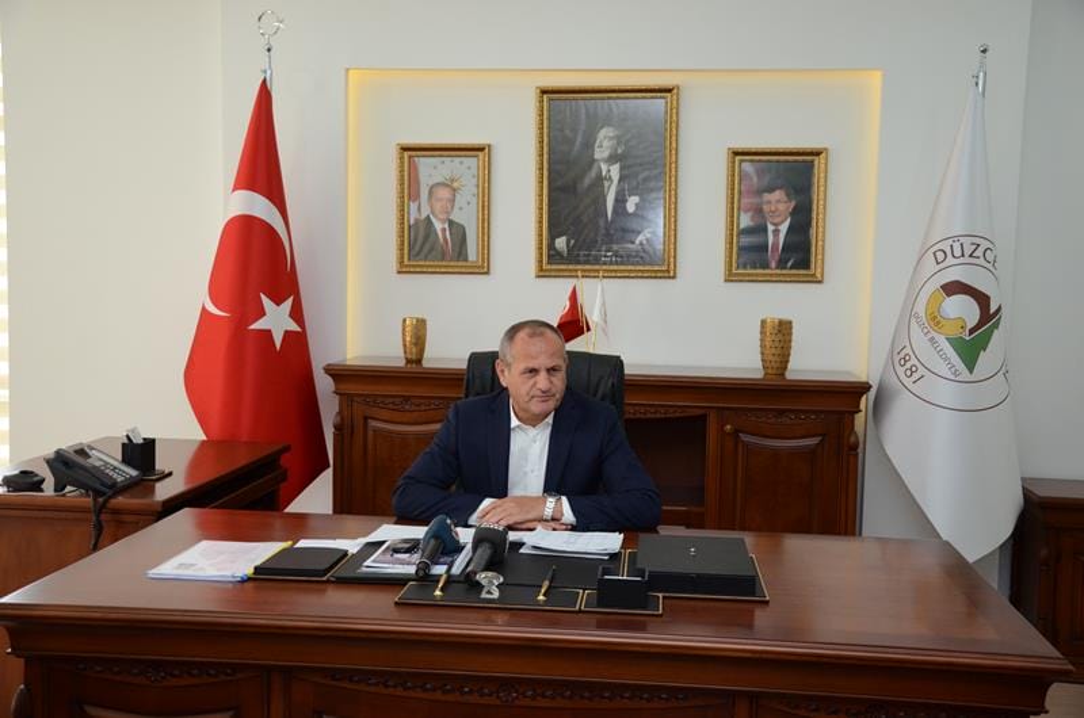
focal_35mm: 39
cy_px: 359
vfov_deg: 34.1
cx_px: 542
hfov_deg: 49.6
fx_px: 1172
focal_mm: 26
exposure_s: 1/200
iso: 1250
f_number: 4
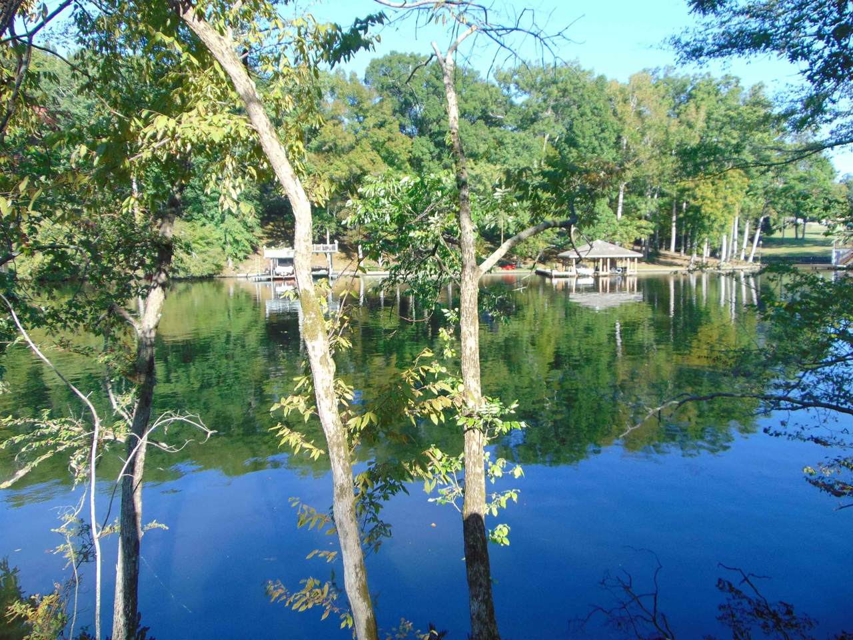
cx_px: 426
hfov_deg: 69.4
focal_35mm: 25
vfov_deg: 54.9
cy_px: 320
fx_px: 616
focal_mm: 4.5
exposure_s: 1/320
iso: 80
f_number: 3
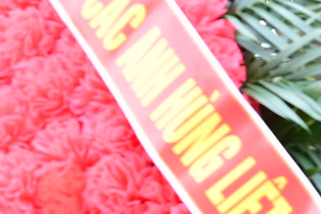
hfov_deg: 7.9
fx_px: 2272
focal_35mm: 255
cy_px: 292
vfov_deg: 5.3
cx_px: 491
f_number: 4
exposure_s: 1/160
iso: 640
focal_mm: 38
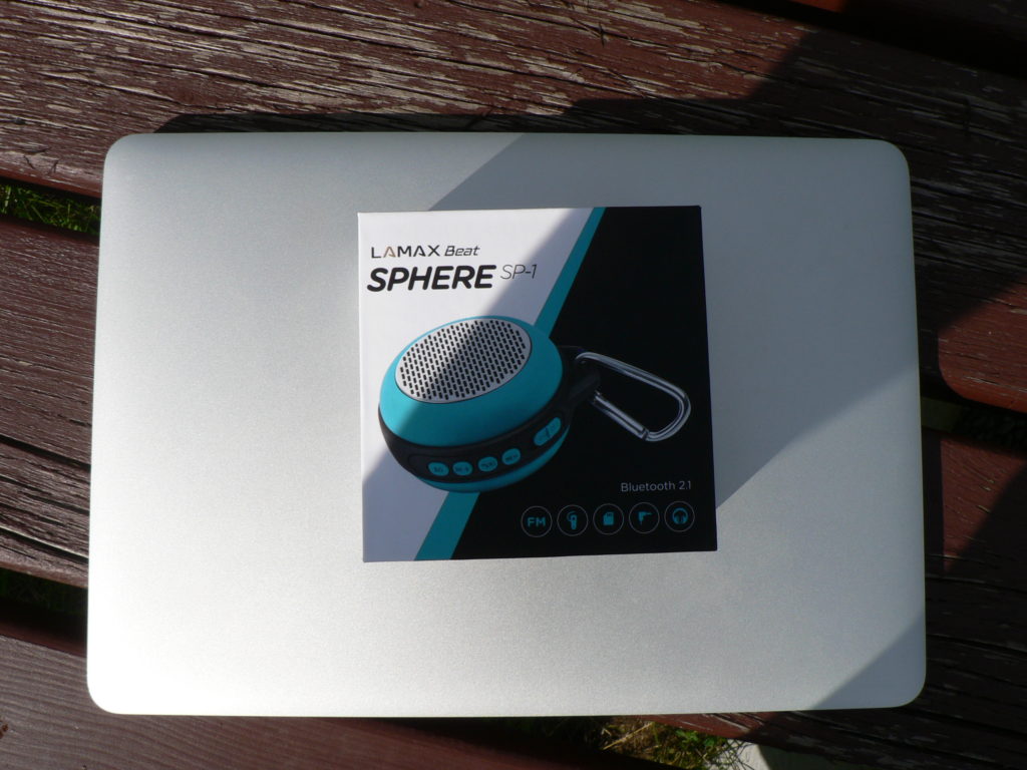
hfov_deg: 51.4
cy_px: 385
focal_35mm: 36
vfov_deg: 39.7
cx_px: 514
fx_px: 1068
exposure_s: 1/640
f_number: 5.6
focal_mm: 6
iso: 80
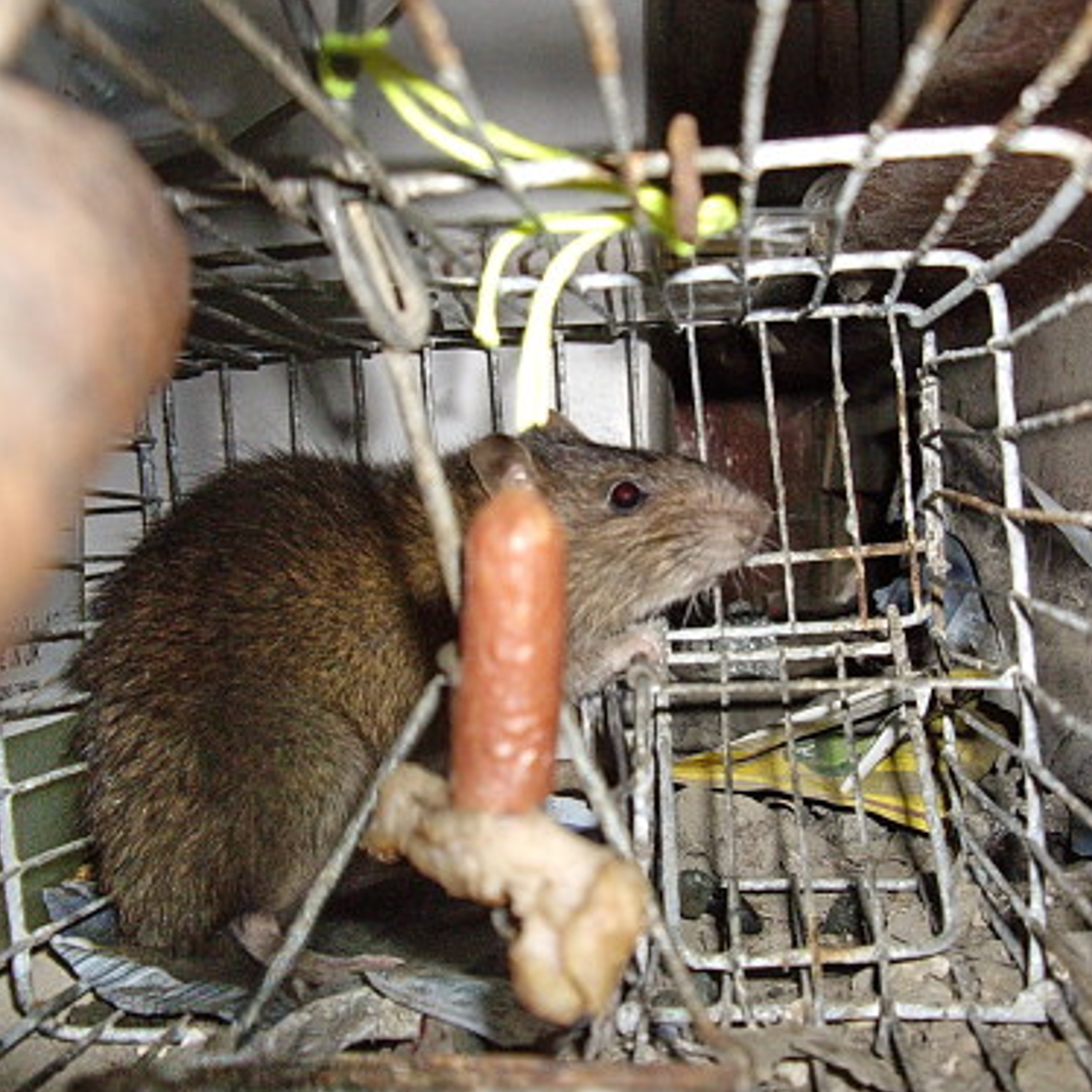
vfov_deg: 36.8
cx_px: 639
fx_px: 1642
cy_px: 537
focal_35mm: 46
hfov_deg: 36.7
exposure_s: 1/40
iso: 400
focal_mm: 7.9
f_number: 2.8
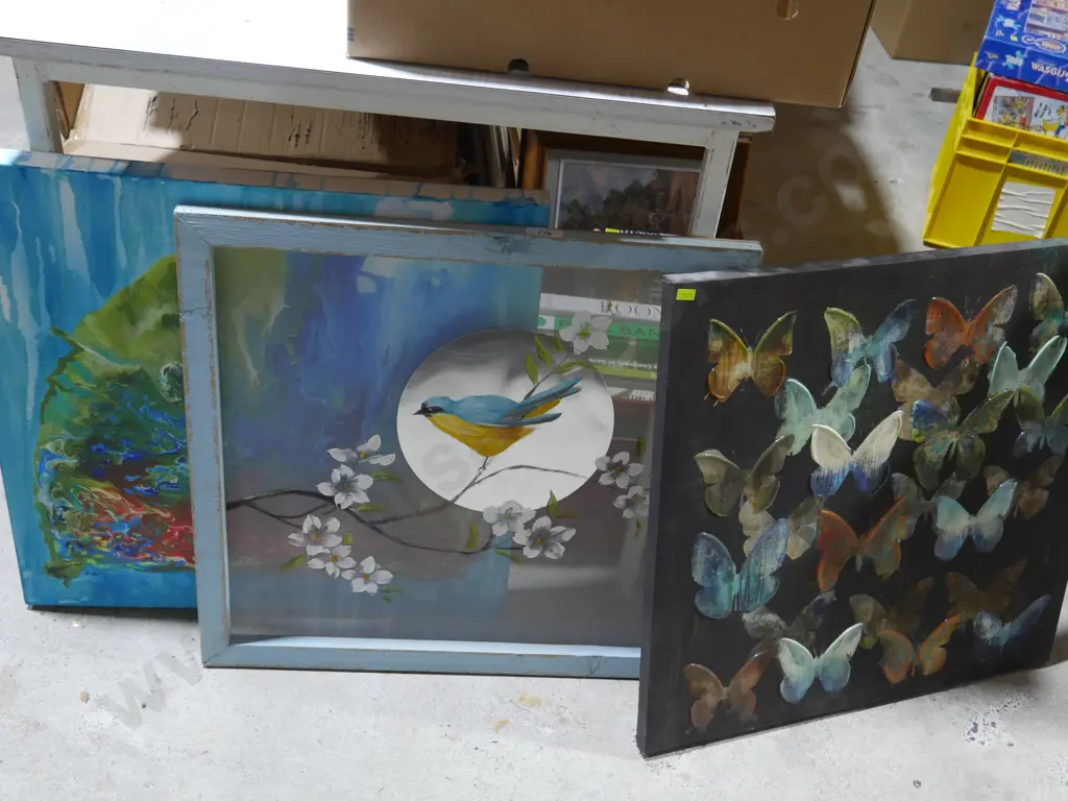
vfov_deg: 37.7
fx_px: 1172
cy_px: 400
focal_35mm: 38
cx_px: 534
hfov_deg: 49.0
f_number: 4.1
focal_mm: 19
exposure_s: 1/60
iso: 500
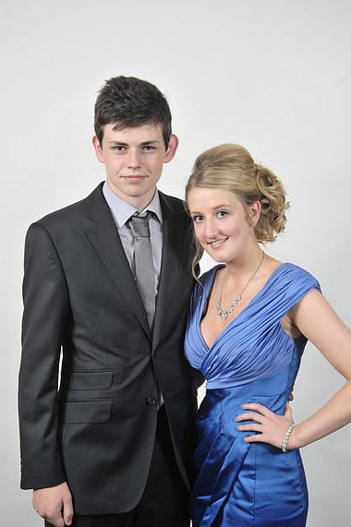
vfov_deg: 30.5
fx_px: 966
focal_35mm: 66
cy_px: 265
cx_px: 176
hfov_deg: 20.6
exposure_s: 1/160
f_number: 7.1
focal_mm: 65
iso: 1000
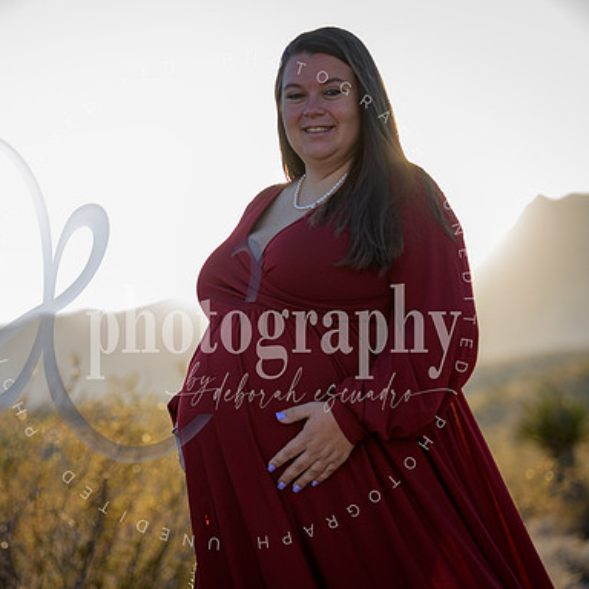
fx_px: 2522
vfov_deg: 13.3
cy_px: 295
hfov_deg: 13.3
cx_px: 199
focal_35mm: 131
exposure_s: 1/1250
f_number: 2.8
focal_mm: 102
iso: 400
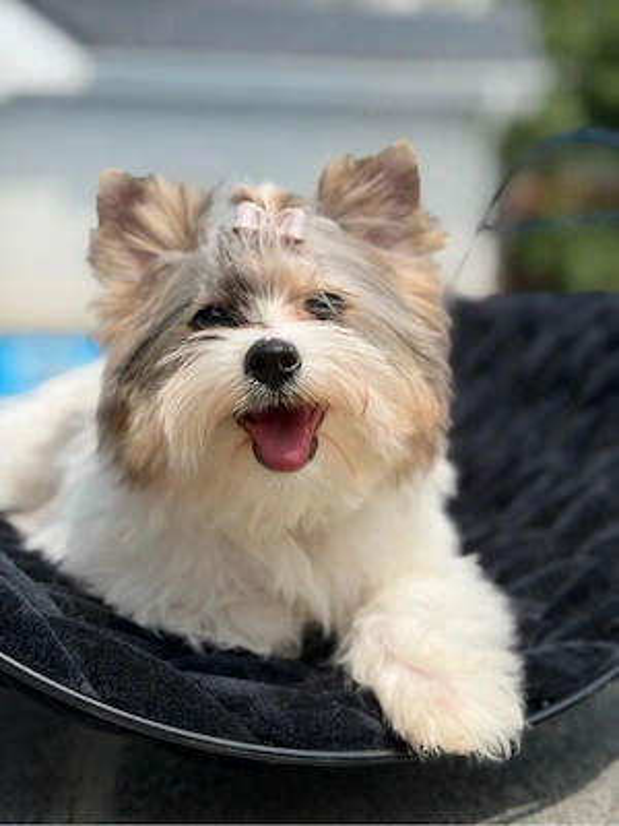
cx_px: 310
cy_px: 413
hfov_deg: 30.3
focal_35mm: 48
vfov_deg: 39.7
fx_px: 1144
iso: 64
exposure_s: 1/4878
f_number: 1.78
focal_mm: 6.76
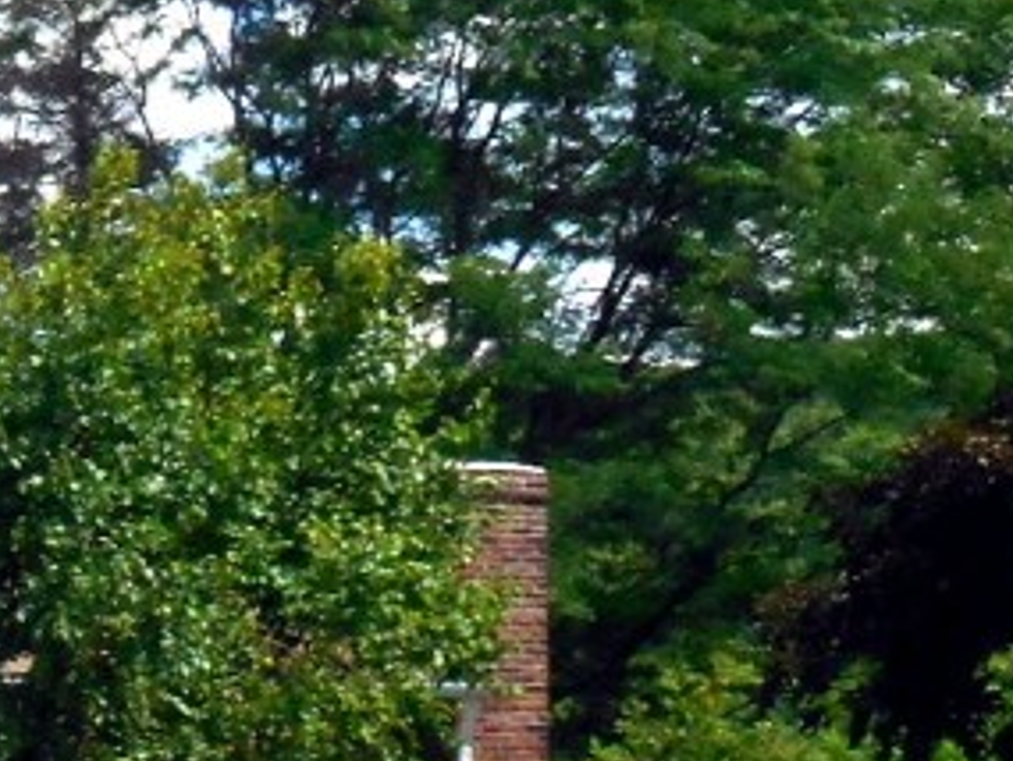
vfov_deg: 10.5
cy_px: 743
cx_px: -786
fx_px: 4099
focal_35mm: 140
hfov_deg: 12.8
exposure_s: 1/1250
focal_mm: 6.9
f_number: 4.5
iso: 400
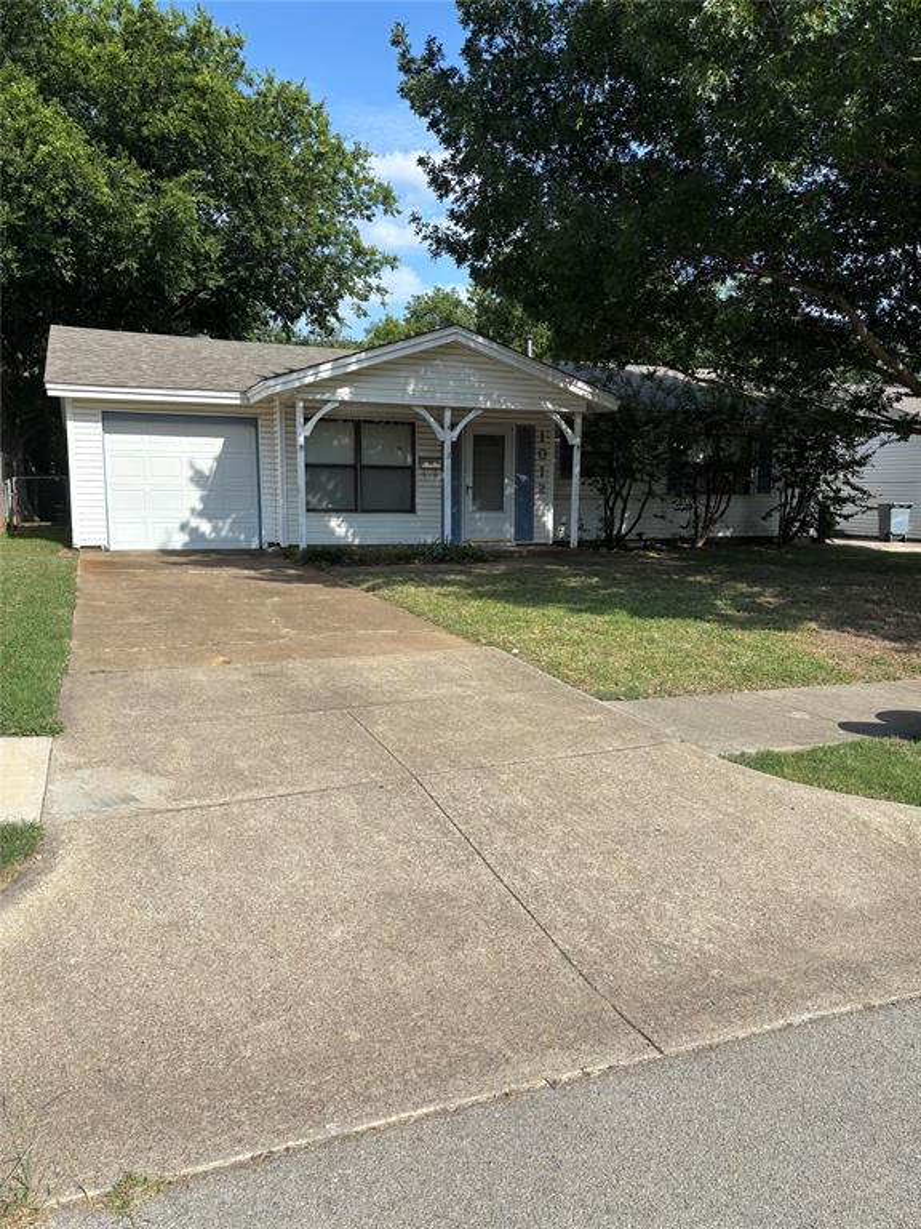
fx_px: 922
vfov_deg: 67.3
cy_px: 614
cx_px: 460
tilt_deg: -7.6
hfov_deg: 53.1
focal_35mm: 26
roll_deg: -0.9
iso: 50
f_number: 1.6
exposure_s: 1/3205
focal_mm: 5.96
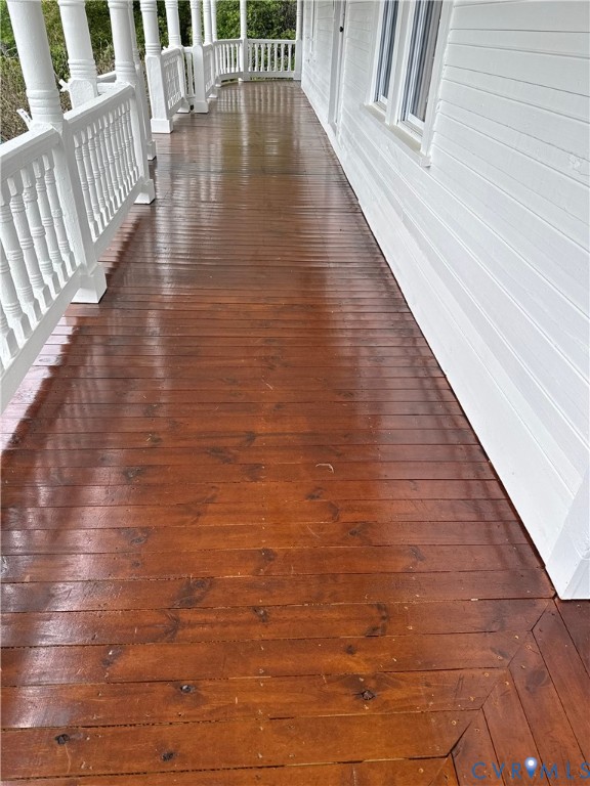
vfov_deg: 71.6
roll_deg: -2.1
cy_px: 393
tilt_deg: -34.3
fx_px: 545
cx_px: 295
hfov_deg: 56.8
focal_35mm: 24
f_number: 1.78
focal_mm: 6.76
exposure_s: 1/588
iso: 80
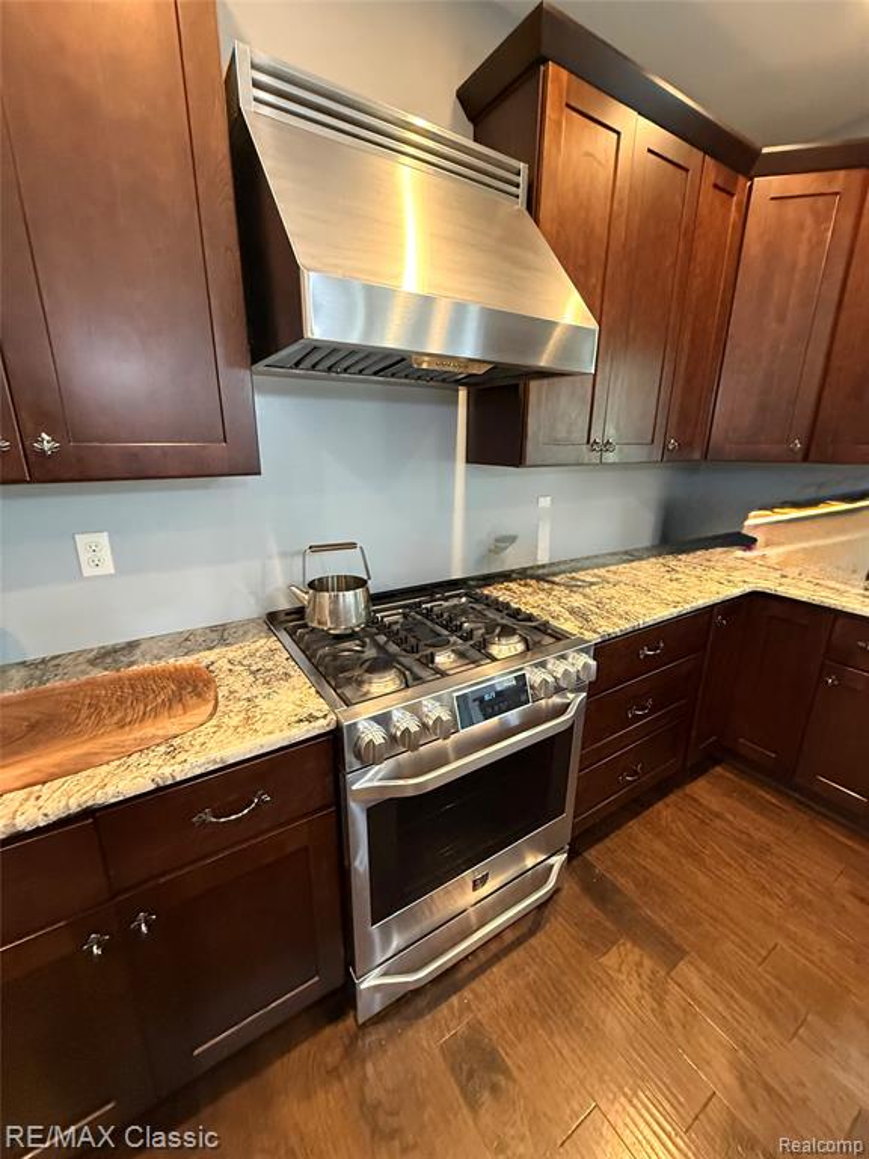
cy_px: 580
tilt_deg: -14.3
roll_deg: -0.8
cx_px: 434
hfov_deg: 85.7
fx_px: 469
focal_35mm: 14
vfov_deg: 102.1
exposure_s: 1/60
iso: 640
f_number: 2.2
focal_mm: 2.22
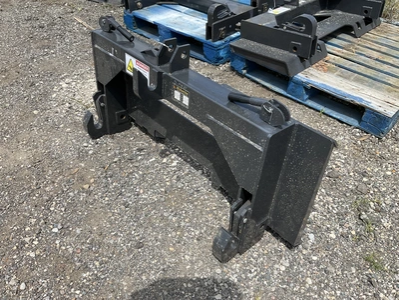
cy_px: 150
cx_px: 200
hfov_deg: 61.7
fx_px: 334
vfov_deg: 48.2
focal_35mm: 29
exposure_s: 1/1342
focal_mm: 3
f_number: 1.8
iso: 25
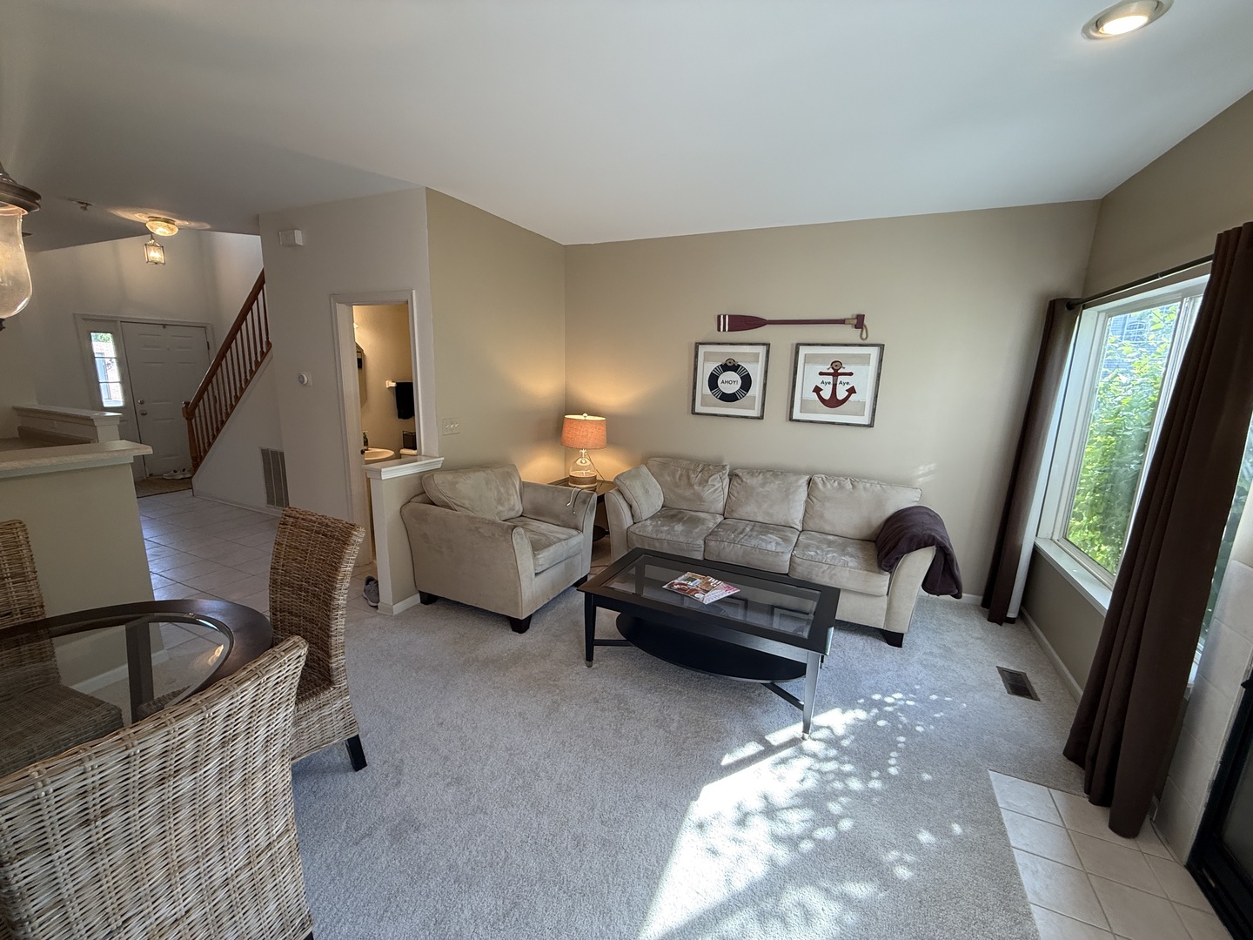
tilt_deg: -11.5
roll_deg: -1.6
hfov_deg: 102.1
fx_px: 507
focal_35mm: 14
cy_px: 470
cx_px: 626
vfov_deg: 85.7
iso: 160
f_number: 2.2
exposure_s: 1/120
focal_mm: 2.22
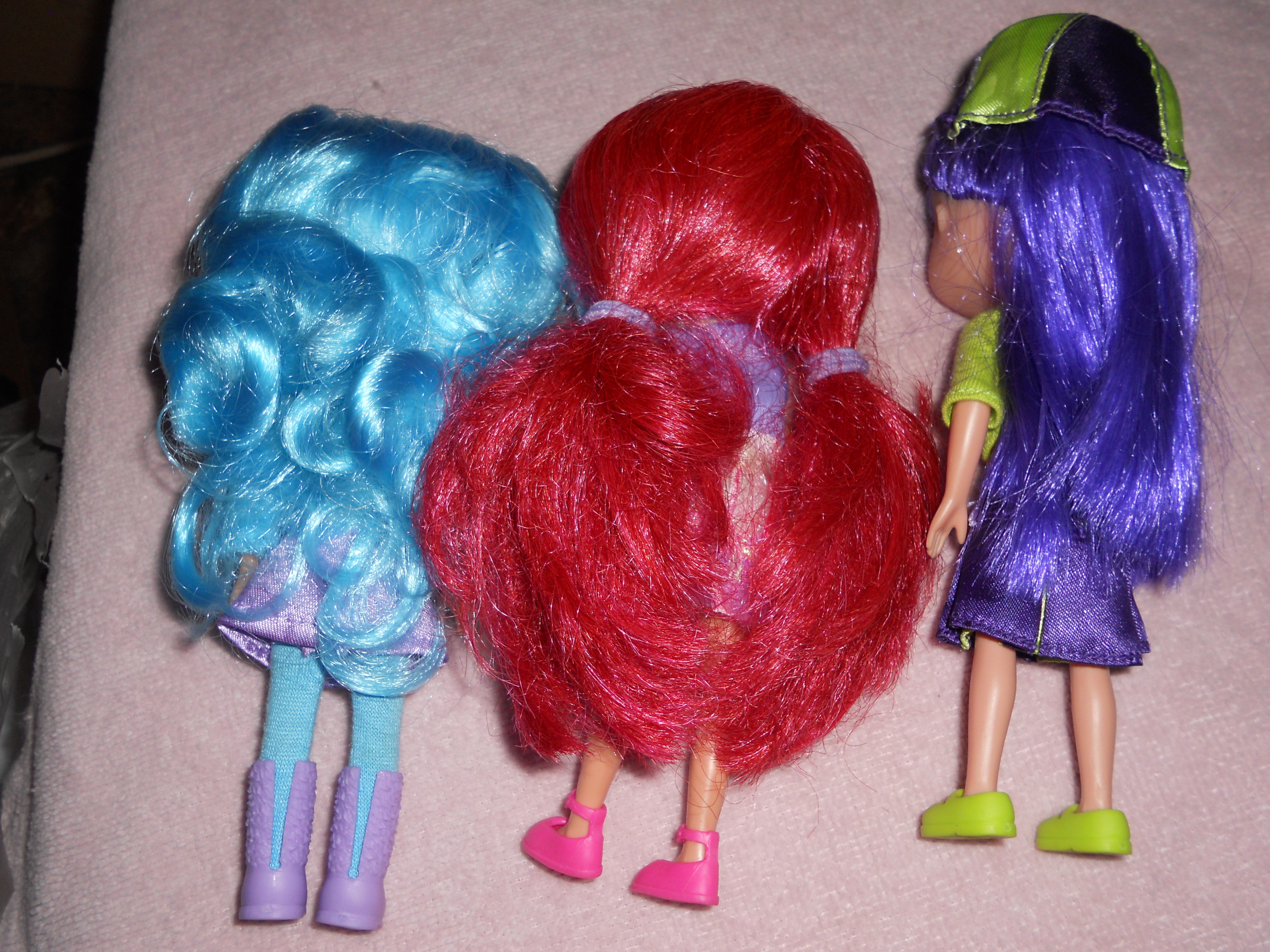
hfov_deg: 56.8
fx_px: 1174
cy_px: 476
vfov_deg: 44.2
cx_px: 635
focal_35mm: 32
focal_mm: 5.8
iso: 80
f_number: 8.8
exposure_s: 1/25
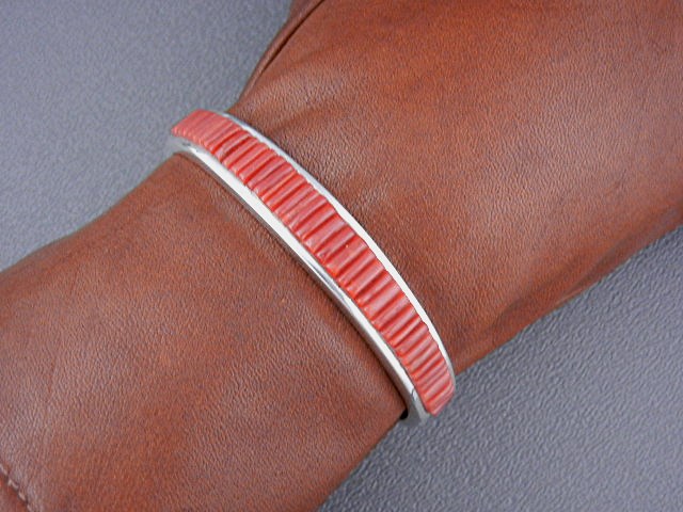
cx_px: 342
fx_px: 1164
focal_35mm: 59
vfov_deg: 24.8
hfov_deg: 32.7
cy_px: 256
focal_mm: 10.6
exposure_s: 1/2.9
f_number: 4
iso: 200
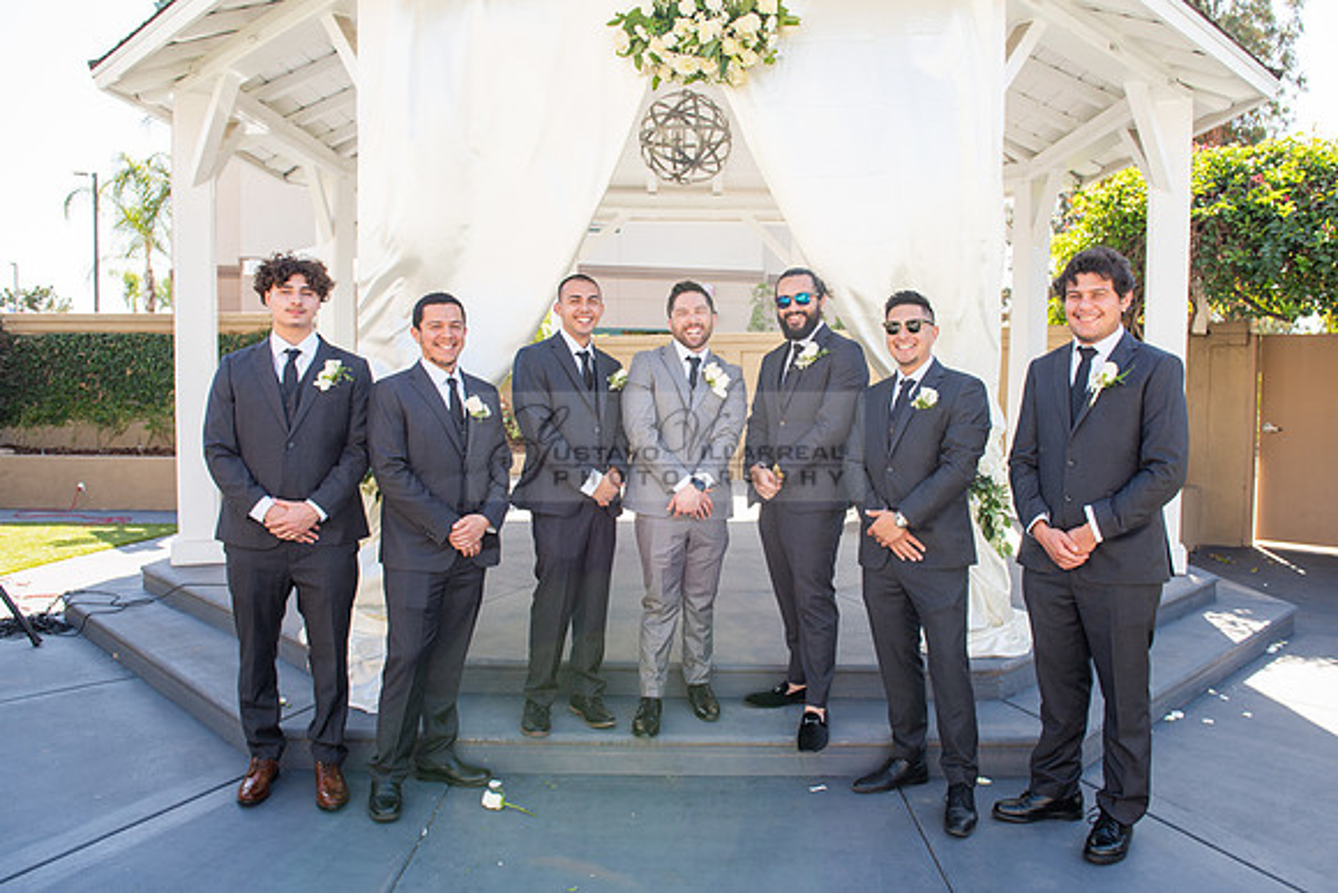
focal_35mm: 26
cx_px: 686
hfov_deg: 68.5
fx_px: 982
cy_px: 428
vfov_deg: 48.9
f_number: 5
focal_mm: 24
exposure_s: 1/125
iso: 100
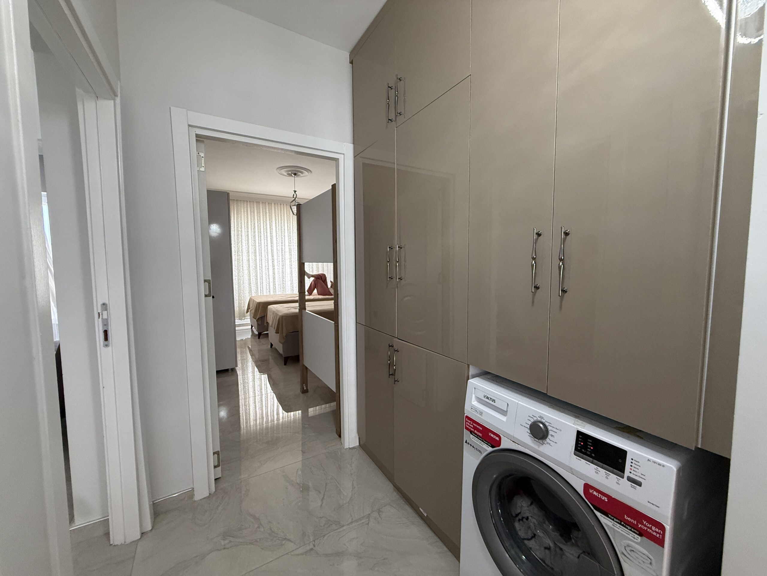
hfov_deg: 102.1
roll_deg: +0.2
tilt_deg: -4.4
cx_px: 384
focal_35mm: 14
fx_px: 310
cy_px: 288
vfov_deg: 85.7
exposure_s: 1/100
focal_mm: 2.22
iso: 320
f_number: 2.2
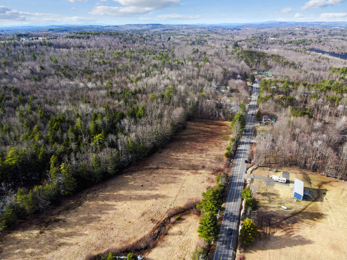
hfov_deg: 71.6
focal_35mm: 24
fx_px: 241
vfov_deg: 56.8
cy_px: 130
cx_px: 174
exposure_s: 1/1000
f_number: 2.8
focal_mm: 4.5
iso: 200
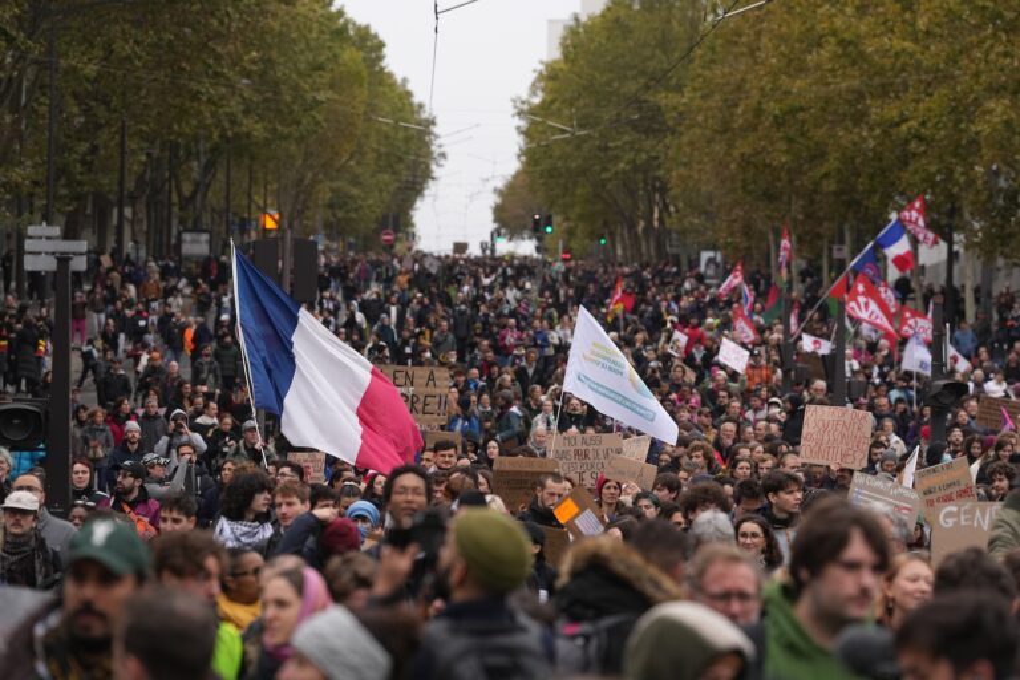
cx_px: 510
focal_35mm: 143
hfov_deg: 14.3
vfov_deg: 9.6
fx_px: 4051
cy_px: 340
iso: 640
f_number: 4
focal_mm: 143
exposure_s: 1/1250
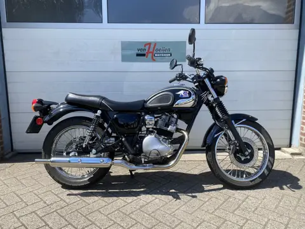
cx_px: 152
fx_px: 229
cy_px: 114
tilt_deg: -8.1
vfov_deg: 53.1
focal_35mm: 26
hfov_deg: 67.3
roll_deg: +0.1
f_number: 1.8
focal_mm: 4.25
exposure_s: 1/1464
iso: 32
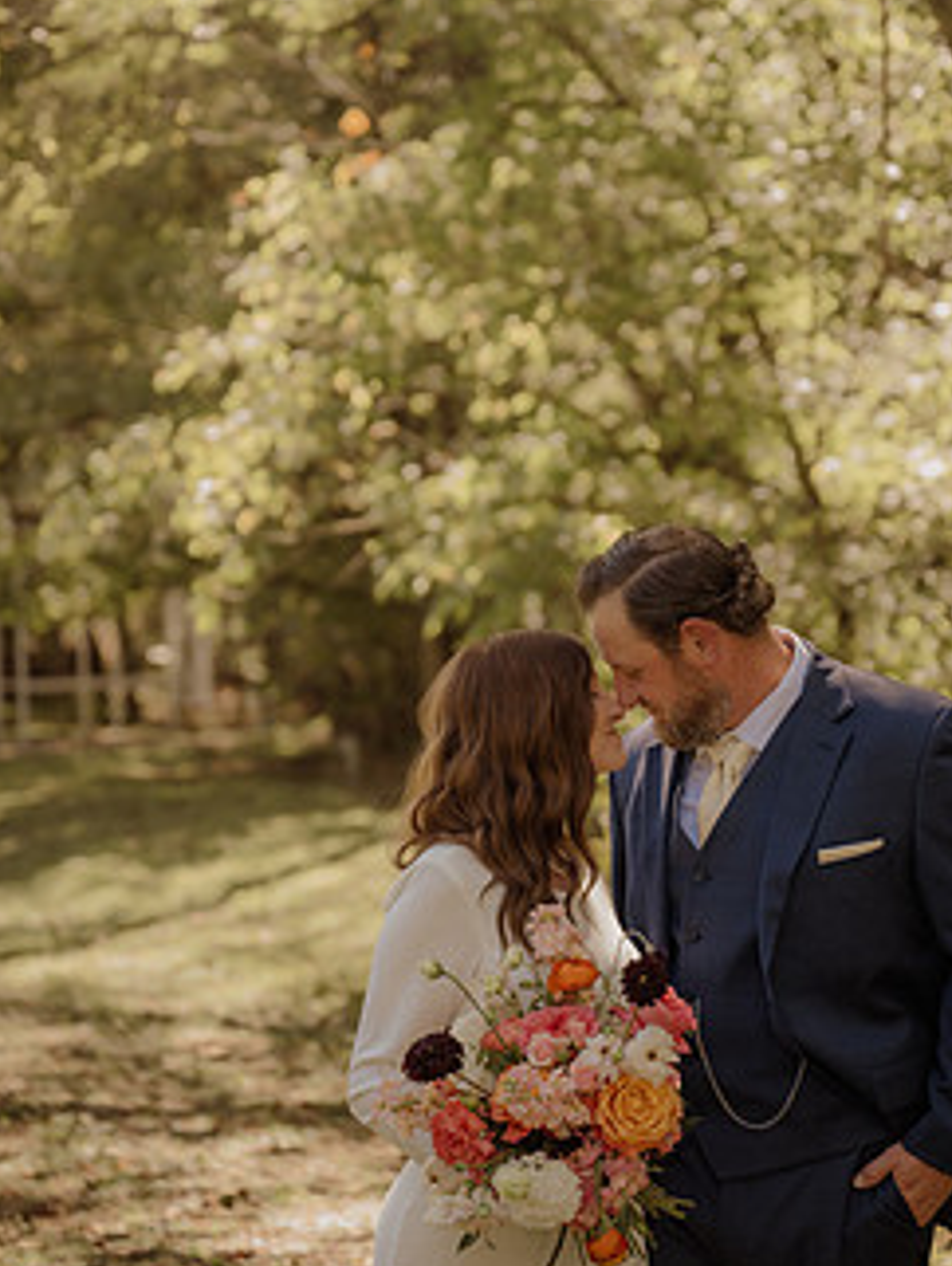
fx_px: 3442
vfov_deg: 20.9
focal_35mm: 94
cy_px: 633
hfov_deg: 15.7
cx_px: 551
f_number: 2.8
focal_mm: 70
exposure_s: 1/500
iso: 400
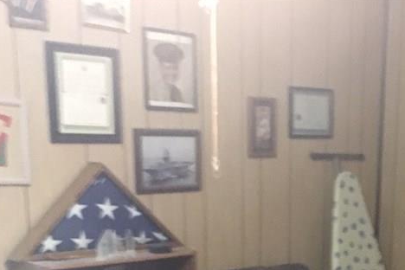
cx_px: 421
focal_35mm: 66
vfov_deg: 19.4
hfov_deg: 28.3
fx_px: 742
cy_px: 327
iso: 500
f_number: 2.2
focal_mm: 4.15
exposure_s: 1/15
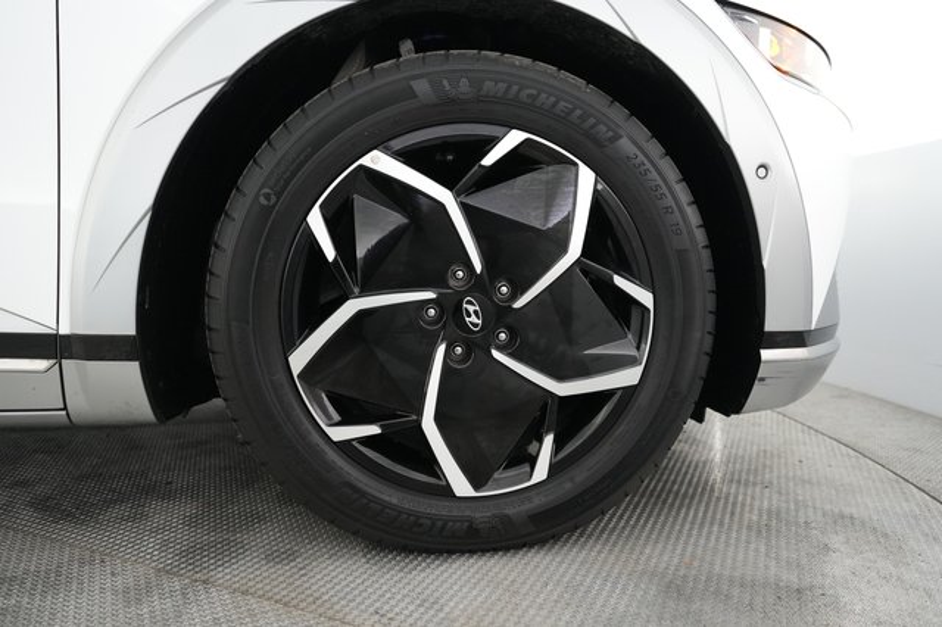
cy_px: 314
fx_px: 654
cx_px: 471
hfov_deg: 71.5
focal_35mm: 25
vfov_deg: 51.2
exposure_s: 1/160
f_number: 2.8
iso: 5000
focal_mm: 25
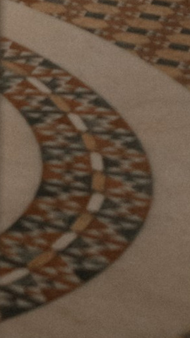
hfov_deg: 3.8
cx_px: -707
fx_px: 2632
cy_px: -800
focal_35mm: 294
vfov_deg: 6.5
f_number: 1.8
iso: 640
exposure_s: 1/200
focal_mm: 35
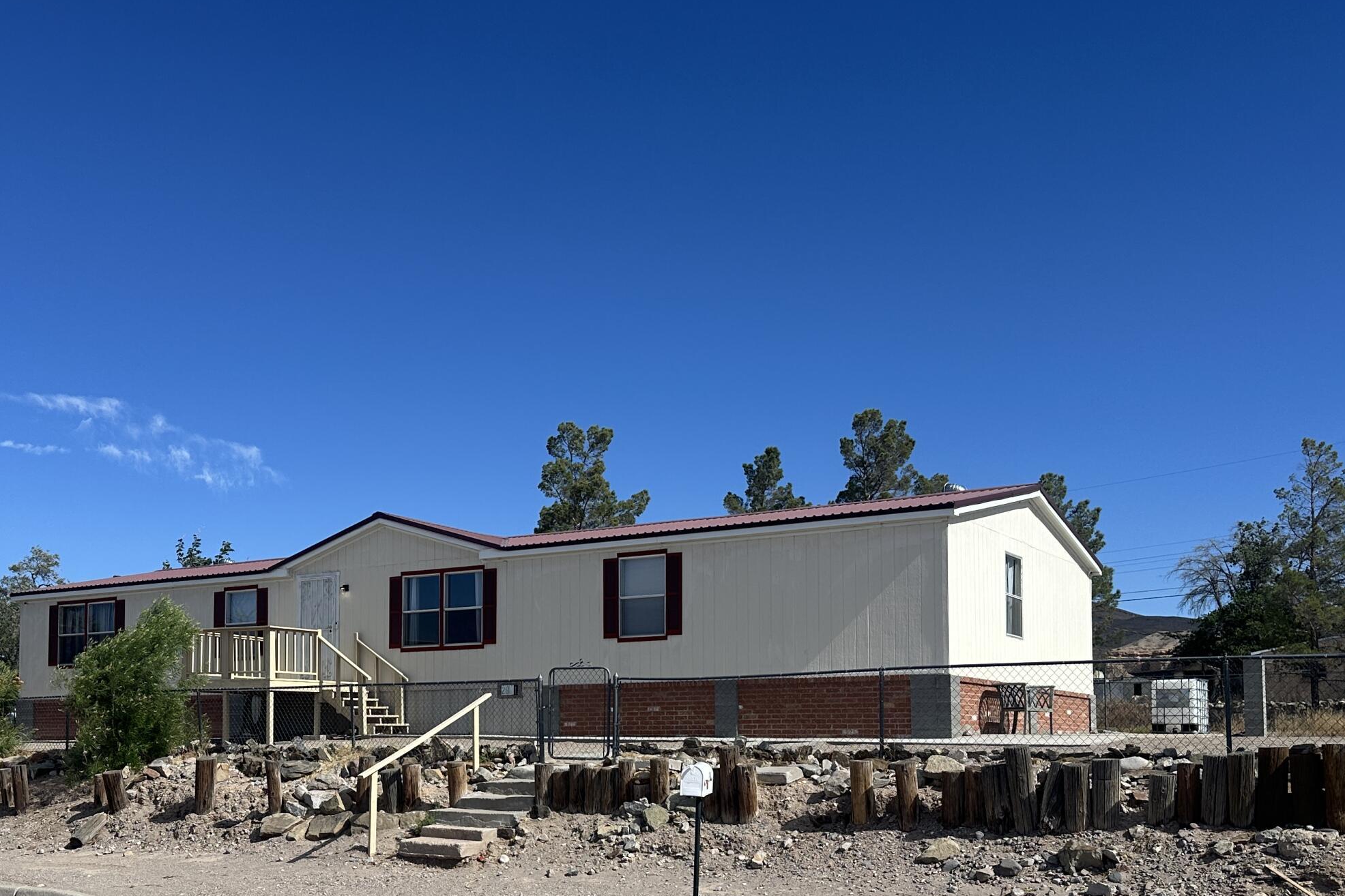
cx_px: 553
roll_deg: -0.2
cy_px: 651
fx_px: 1420
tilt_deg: +3.9
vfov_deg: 34.5
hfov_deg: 50.4
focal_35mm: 38
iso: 80
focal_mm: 6.86
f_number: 1.78
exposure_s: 1/6623
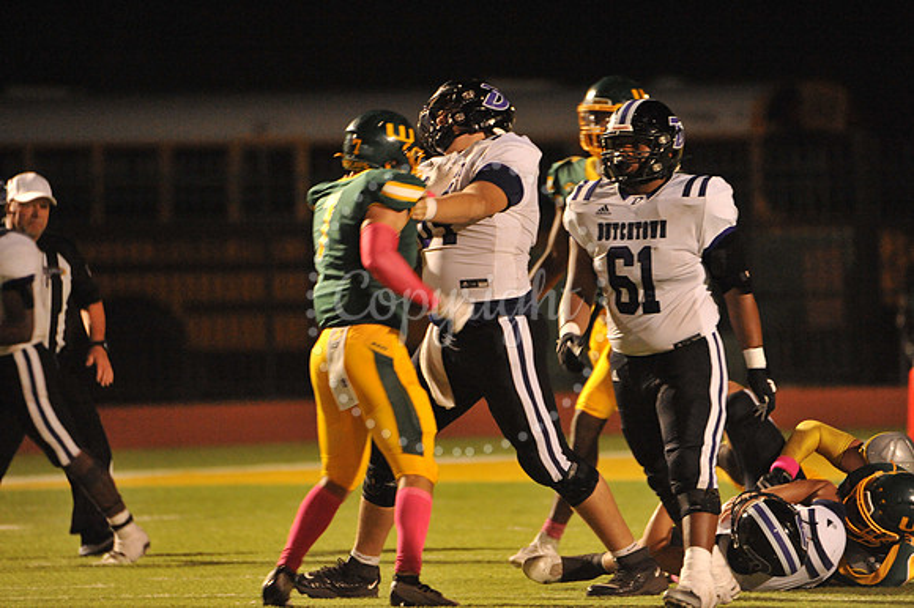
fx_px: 15224
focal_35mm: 600
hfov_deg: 3.4
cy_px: 304
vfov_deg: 2.3
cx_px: 457
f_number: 6.3
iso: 6400
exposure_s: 1/160
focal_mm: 600
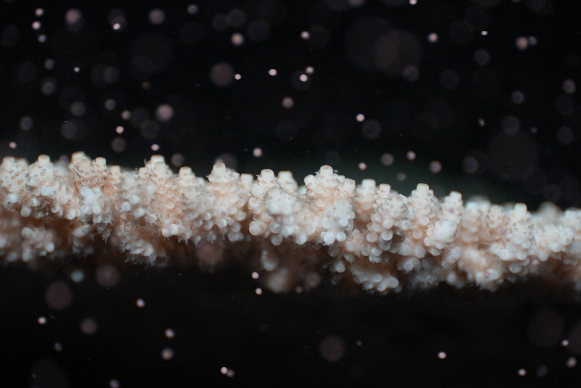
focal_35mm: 90
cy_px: 194
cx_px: 290
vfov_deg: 15.2
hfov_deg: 22.6
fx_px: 1453
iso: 800
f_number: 3.2
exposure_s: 1/250
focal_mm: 90
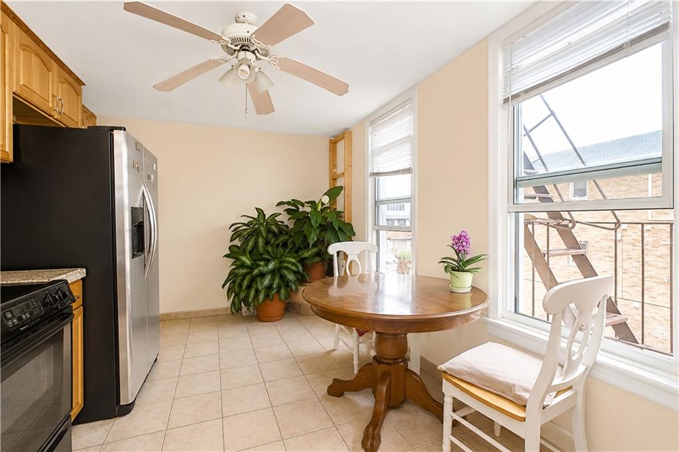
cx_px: 340
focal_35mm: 15
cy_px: 226
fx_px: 283
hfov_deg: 100.4
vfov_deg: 77.3
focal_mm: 10
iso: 1600
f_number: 8
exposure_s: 1/125
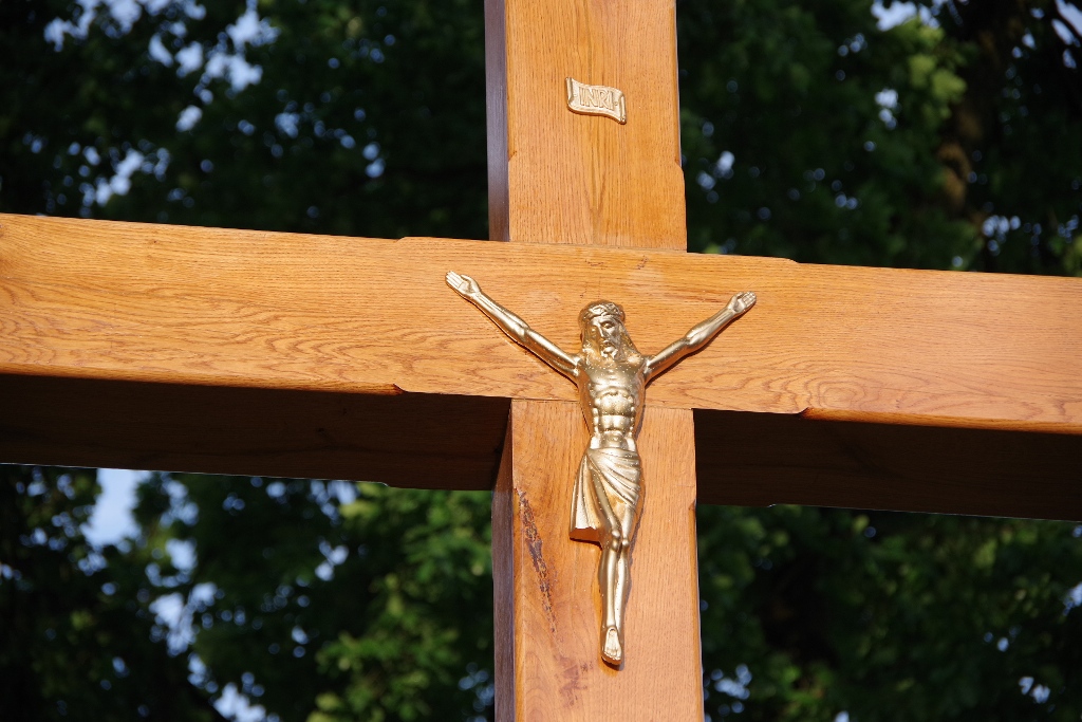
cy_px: 361
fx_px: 3968
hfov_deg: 15.5
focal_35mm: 132
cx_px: 541
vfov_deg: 10.4
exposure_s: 1/250
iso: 200
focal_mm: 88
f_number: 5.6
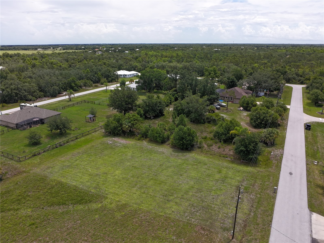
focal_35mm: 24
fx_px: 225
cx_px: 162
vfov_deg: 56.8
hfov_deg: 71.6
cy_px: 122
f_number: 2.8
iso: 120
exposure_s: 1/1000
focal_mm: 4.55
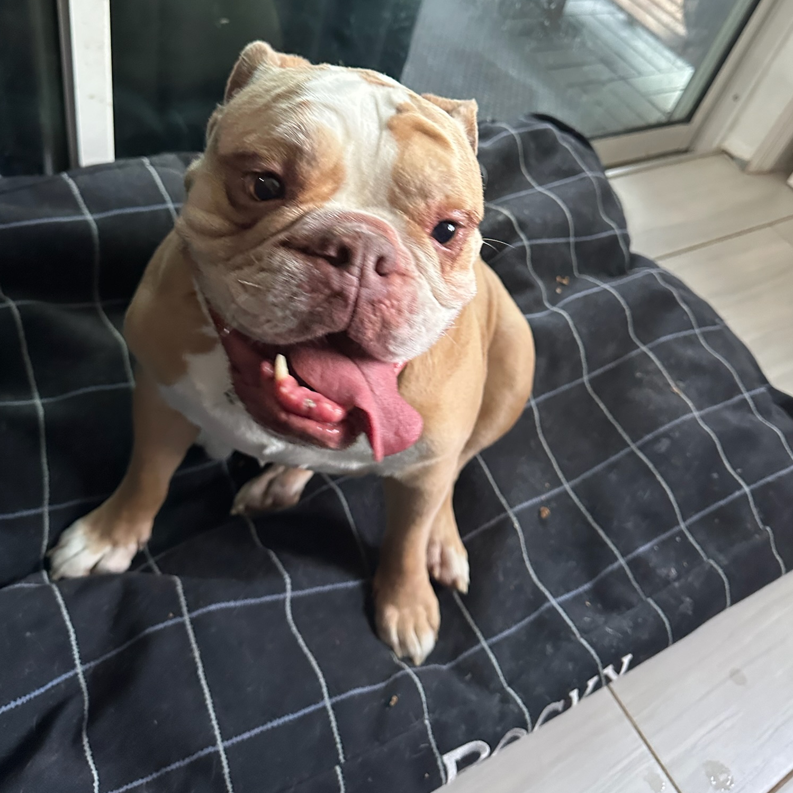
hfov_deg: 55.6
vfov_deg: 54.8
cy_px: 284
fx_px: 752
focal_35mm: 29
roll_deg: -17.9
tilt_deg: -44.3
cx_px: 394
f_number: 1.78
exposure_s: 1/60
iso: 640
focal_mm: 6.86
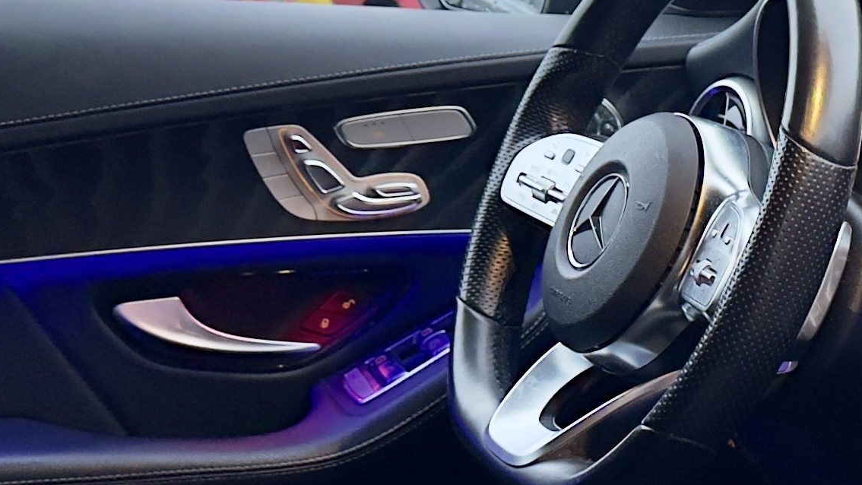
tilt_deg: -10.9
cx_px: 994
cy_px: 310
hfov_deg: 21.5
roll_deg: -0.2
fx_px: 2126
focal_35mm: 93
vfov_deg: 13.0
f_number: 1.78
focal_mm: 6.76
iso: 500
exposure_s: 1/59
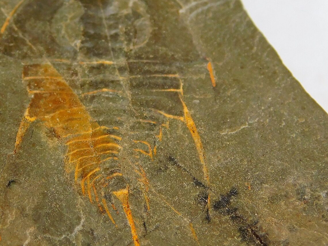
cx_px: 92
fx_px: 2112
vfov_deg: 6.7
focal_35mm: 223
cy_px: 102
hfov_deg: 8.9
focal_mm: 17.6
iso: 125
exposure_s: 1/160
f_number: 4.6
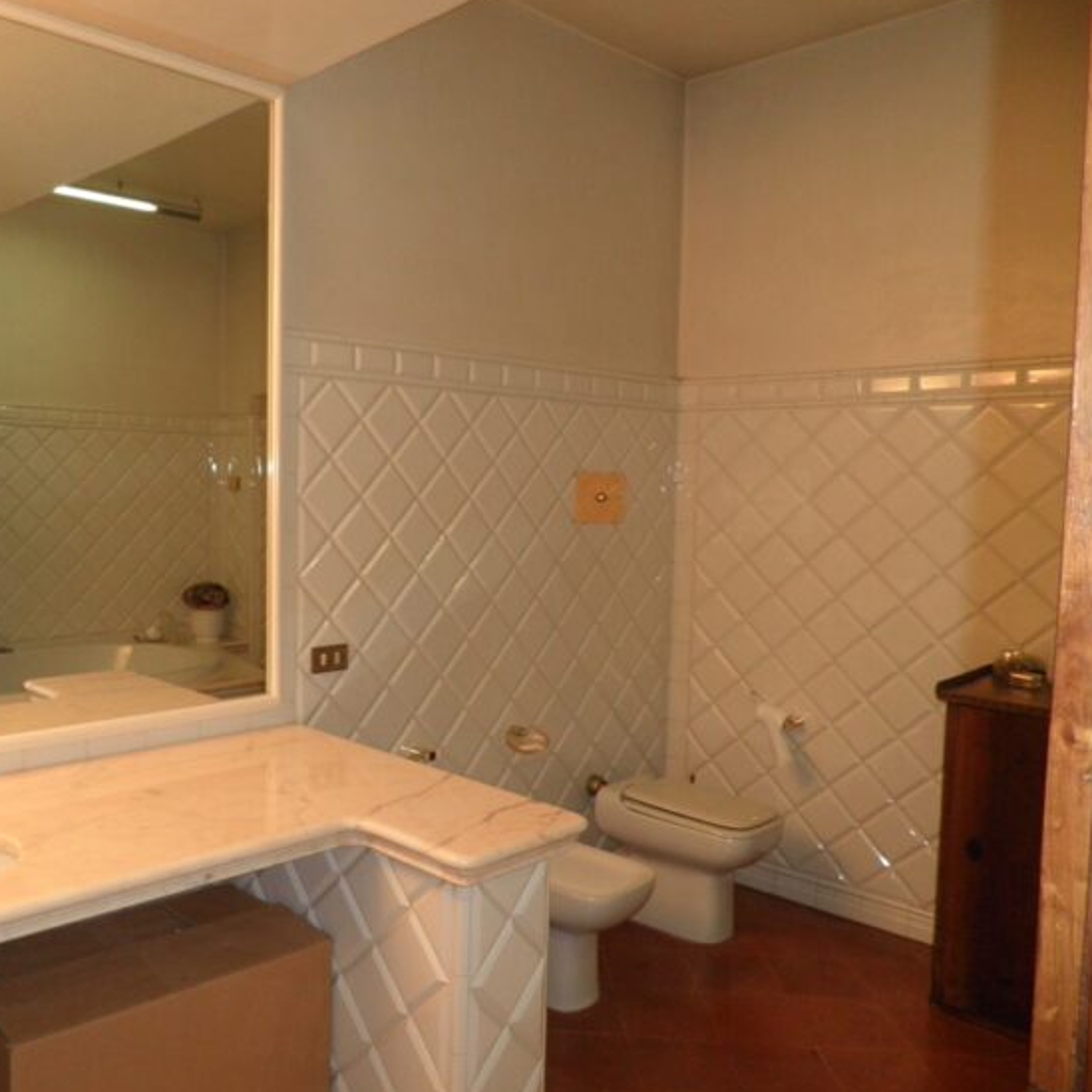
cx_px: 370
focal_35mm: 29
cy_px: 548
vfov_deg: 55.6
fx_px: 1035
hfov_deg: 54.6
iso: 160
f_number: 3.3
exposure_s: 1/30
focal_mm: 4.3
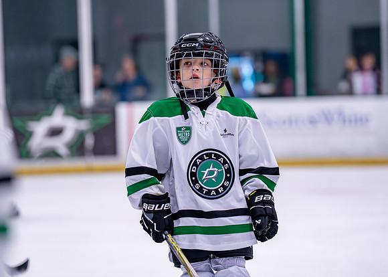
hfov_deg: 10.7
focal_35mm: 188
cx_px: 213
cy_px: 107
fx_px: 2067
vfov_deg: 7.7
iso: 2500
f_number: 2.8
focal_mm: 143
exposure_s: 1/1250
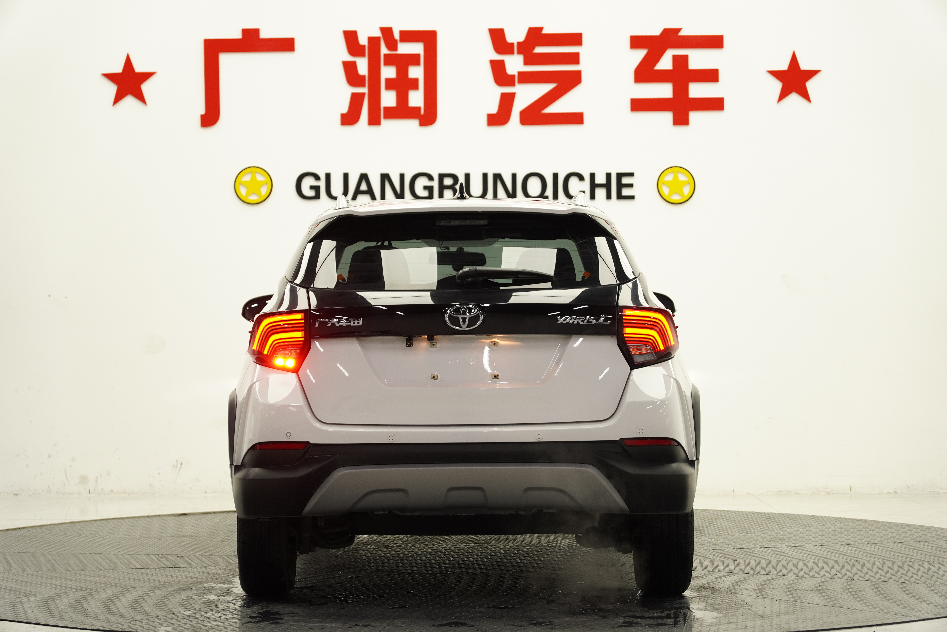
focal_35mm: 86
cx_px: 474
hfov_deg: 23.8
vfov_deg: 16.0
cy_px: 316
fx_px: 2249
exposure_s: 1/400
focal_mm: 57
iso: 640
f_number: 2.8
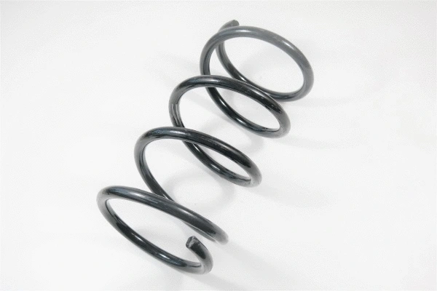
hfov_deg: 47.4
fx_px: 498
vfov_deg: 32.6
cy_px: 146
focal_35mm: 41
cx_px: 218
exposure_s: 1/50
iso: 200
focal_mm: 27
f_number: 4
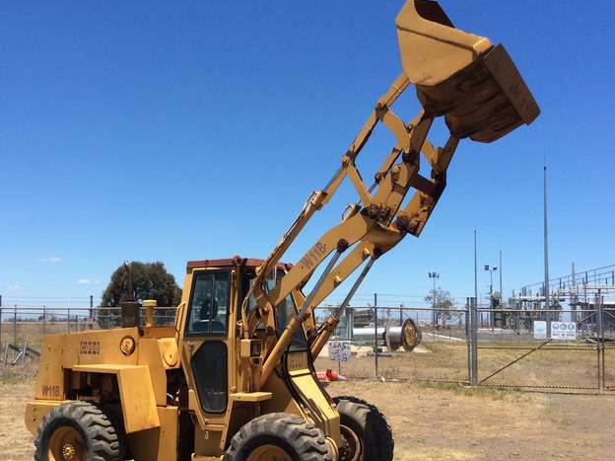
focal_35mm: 41
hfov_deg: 45.8
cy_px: 269
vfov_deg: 35.0
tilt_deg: +3.4
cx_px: 308
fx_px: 728
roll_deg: +1.3
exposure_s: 1/1590
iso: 32
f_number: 2.4
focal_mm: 3.3
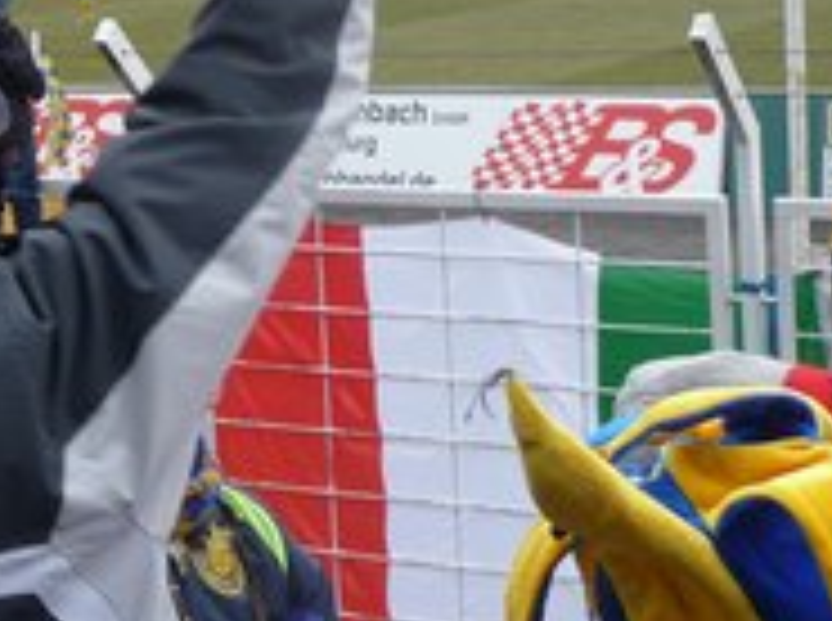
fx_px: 2495
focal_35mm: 104
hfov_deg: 18.9
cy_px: -14
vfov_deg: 14.0
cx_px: 299
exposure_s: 1/80
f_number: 3.7
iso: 100
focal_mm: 6
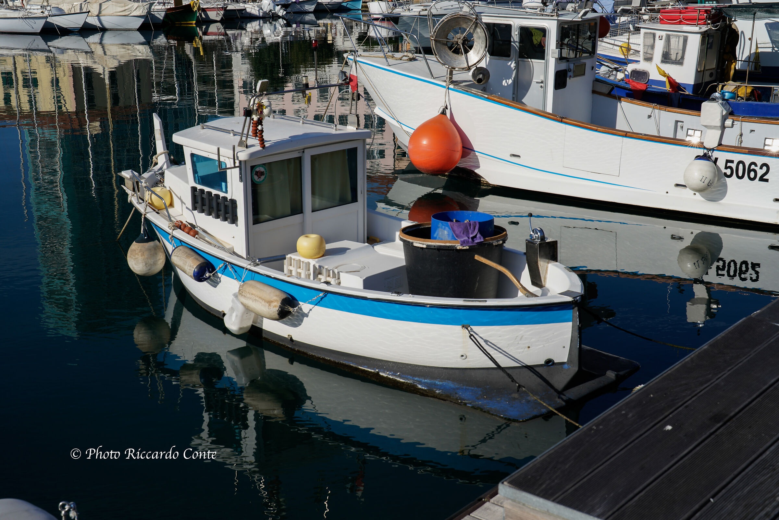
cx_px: 390
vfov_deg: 27.0
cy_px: 260
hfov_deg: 39.6
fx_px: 1082
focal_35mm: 50
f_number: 13
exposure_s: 1/200
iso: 125
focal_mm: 50
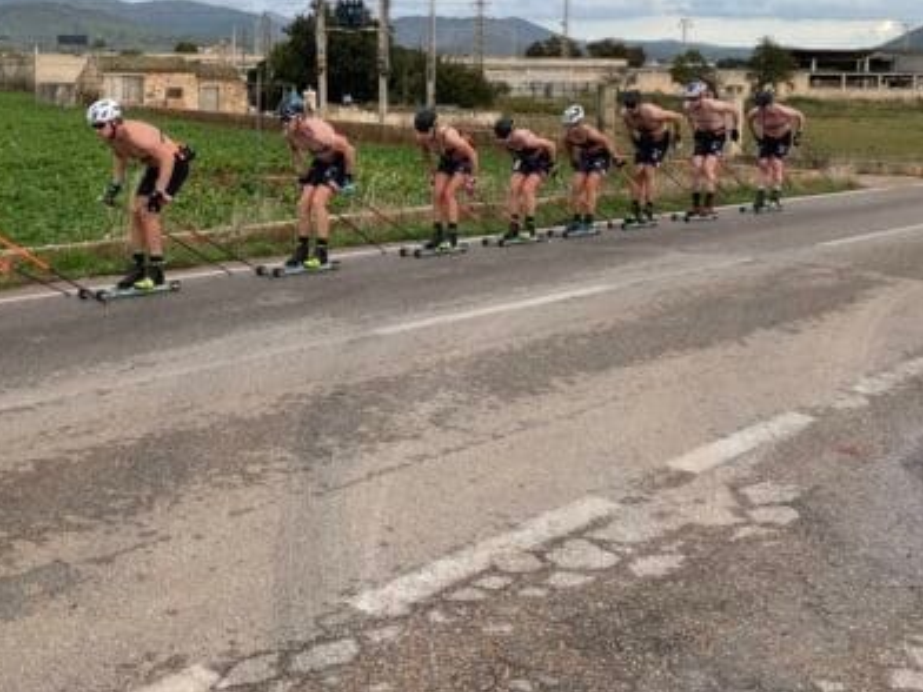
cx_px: 285
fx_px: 1360
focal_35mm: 51
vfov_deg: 28.4
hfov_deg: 37.0
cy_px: 242
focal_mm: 4.2
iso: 32
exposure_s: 1/532
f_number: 1.6
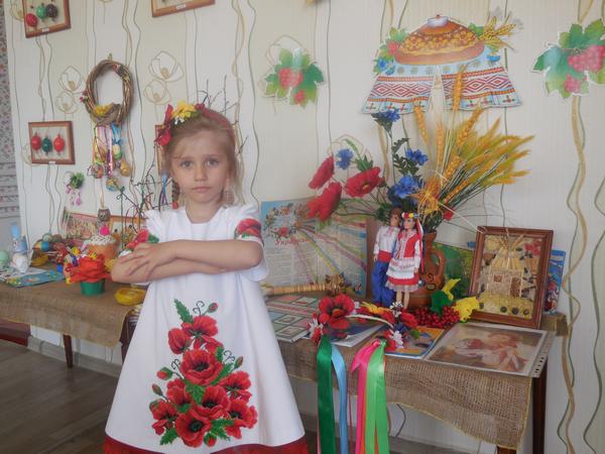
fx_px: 594
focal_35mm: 34
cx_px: 302
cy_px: 227
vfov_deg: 41.8
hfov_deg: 54.0
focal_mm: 6.1
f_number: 3.4
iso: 220
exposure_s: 1/30
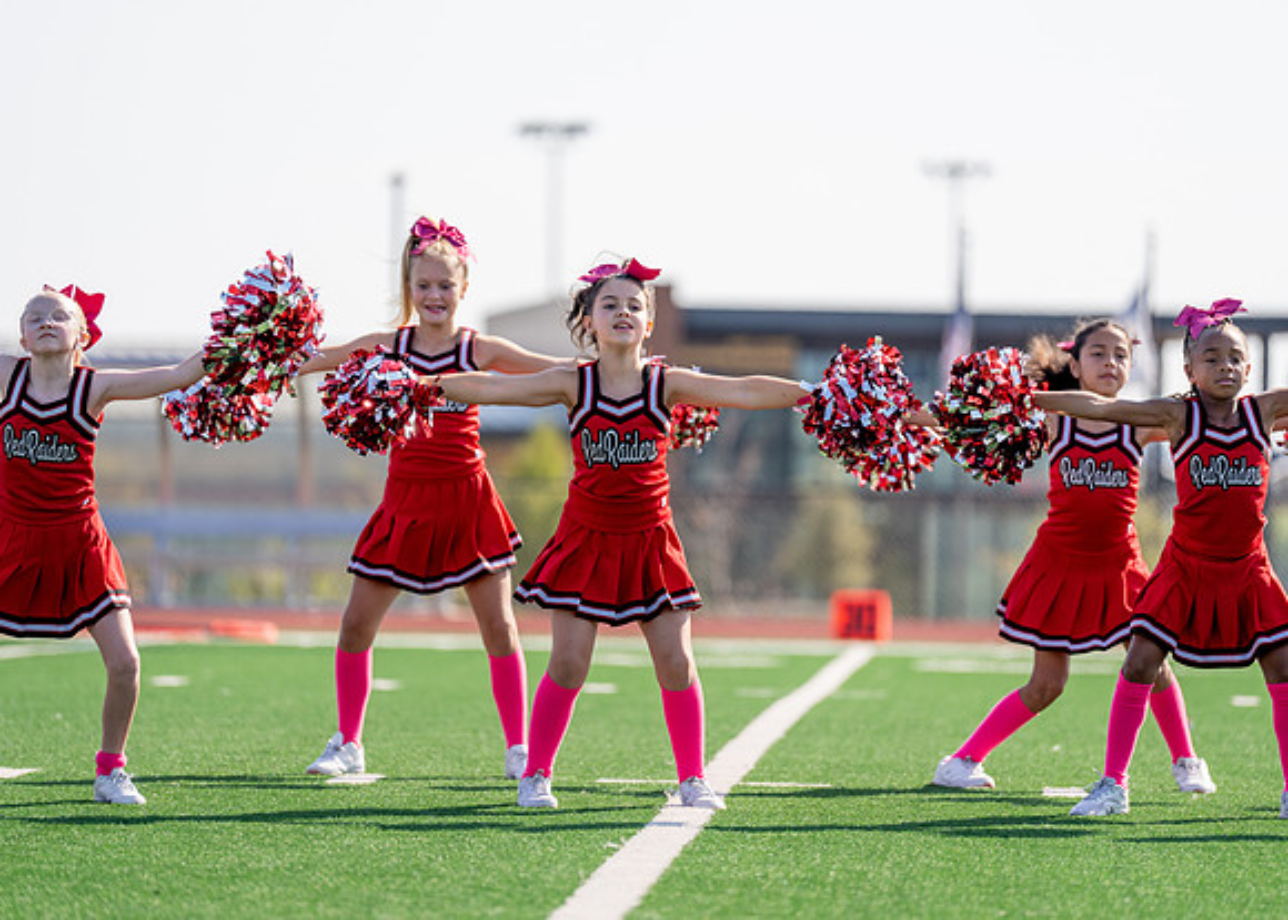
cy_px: 460
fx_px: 7664
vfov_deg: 6.9
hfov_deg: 9.6
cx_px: 644
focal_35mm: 210
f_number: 2.8
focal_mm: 200
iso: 100
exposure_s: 1/1250
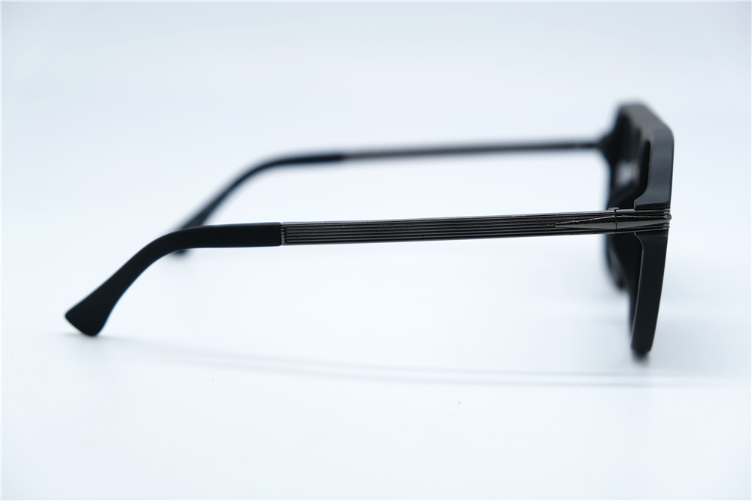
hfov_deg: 29.3
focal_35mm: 69
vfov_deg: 19.7
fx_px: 1441
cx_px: 376
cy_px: 250
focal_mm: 46.3
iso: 160
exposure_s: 1/180
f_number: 4.5
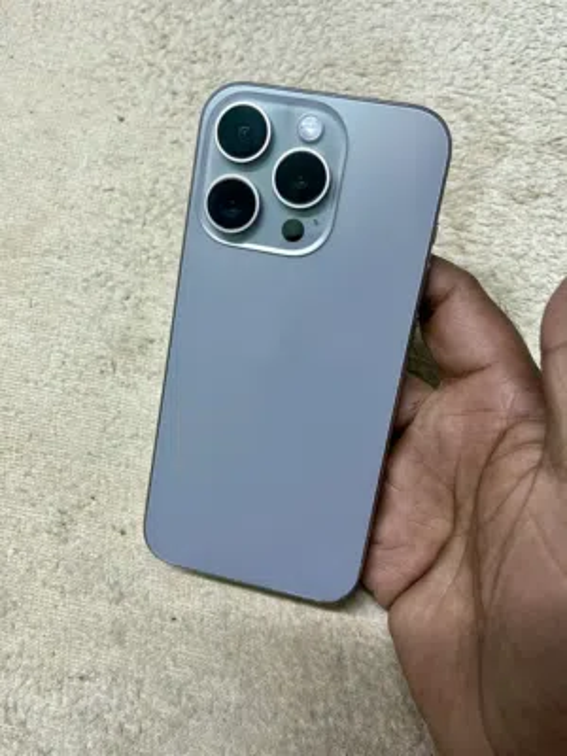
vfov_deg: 69.4
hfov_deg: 54.9
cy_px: 378
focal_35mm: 25
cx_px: 284
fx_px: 546
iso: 250
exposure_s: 1/50
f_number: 1.6
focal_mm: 5.1
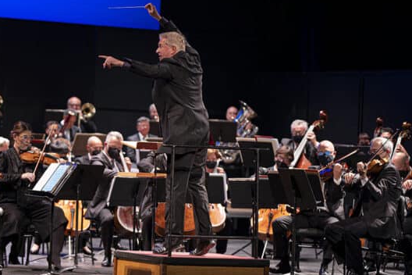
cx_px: 151
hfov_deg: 11.9
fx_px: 1968
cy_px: 136
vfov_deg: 8.0
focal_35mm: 172
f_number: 2.8
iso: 3200
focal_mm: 121
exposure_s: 1/250
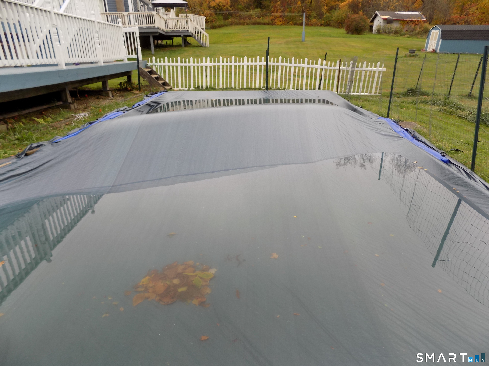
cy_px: 183
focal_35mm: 23
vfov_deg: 58.9
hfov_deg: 73.9
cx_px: 244
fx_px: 325
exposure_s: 1/160
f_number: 3.1
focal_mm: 4
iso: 80
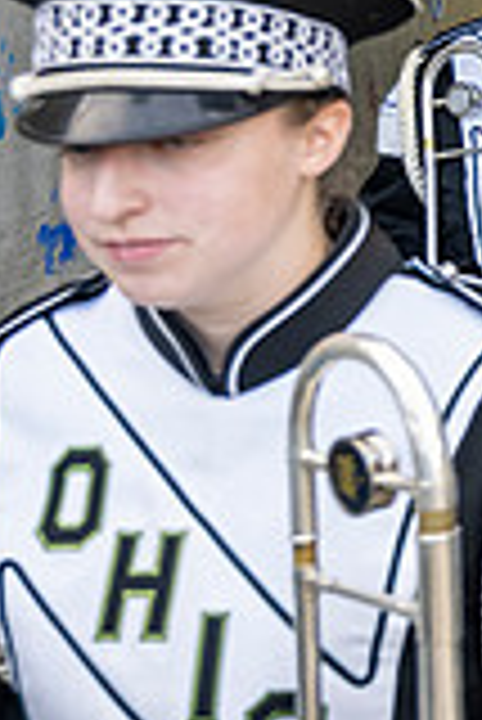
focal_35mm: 87
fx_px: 1743
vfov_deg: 22.7
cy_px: 52
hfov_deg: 12.9
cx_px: 1072
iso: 1600
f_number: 4
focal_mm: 24
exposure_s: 1/800
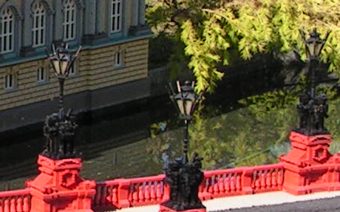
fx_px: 1843
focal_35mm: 199
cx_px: -140
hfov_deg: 10.3
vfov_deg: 6.6
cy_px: 5
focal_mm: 6.3
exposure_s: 1/200
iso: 50
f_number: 5.6
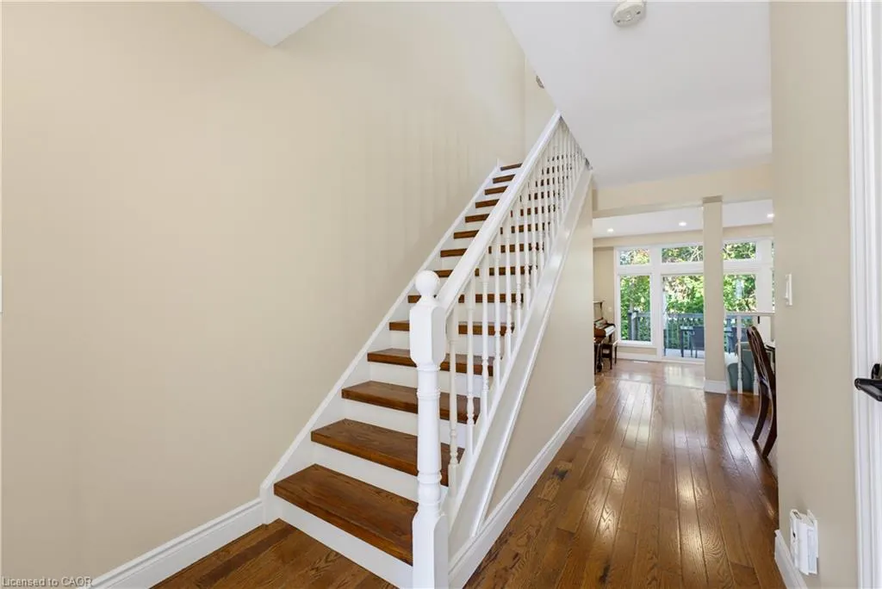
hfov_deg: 104.2
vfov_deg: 81.3
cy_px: 294
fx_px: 343
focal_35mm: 14
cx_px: 441
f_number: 9
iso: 800
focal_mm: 14
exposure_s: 1/5
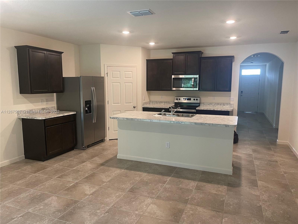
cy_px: 112
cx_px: 149
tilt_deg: -8.4
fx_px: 224
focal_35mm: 26
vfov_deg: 53.1
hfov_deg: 67.3
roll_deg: +0.7
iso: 125
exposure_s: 1/60
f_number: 1.6
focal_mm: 5.1
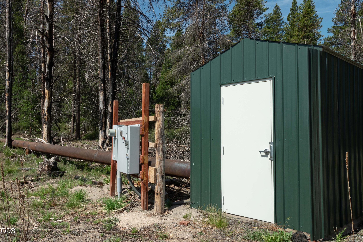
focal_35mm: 31
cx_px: 182
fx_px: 313
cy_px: 121
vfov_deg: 42.3
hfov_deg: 60.3
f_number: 7.1
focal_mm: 11.26
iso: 100
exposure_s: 1/250
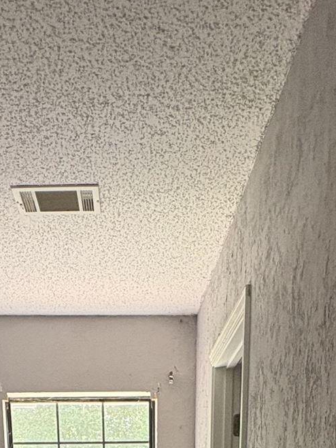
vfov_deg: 24.8
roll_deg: +1.1
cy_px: 736
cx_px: 129
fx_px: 634
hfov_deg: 29.6
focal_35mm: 49
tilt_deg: -15.8
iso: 250
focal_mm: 2.22
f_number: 2.2
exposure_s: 1/60
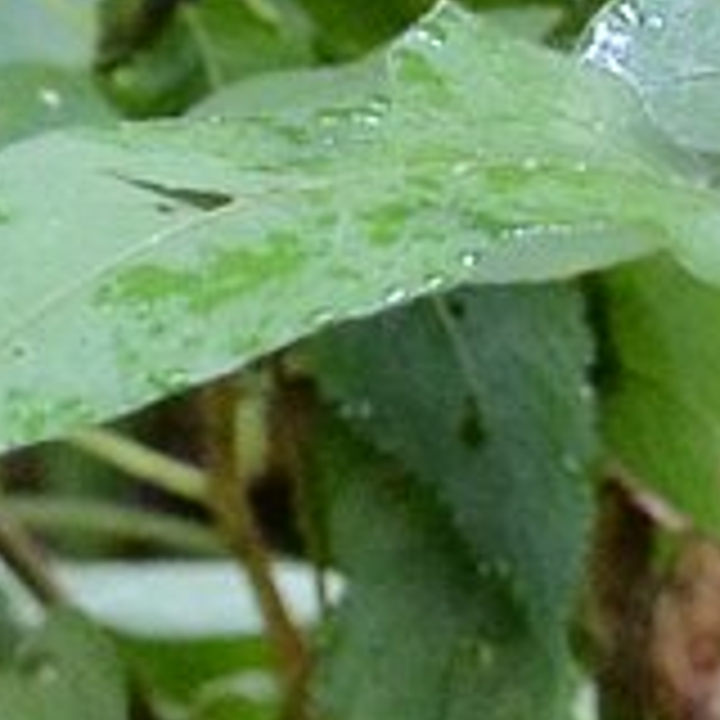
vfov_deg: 1.1
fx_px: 38287
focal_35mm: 1627
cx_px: -1035
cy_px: 1186
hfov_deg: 1.1
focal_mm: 300
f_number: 5.6
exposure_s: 1/100
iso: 2500
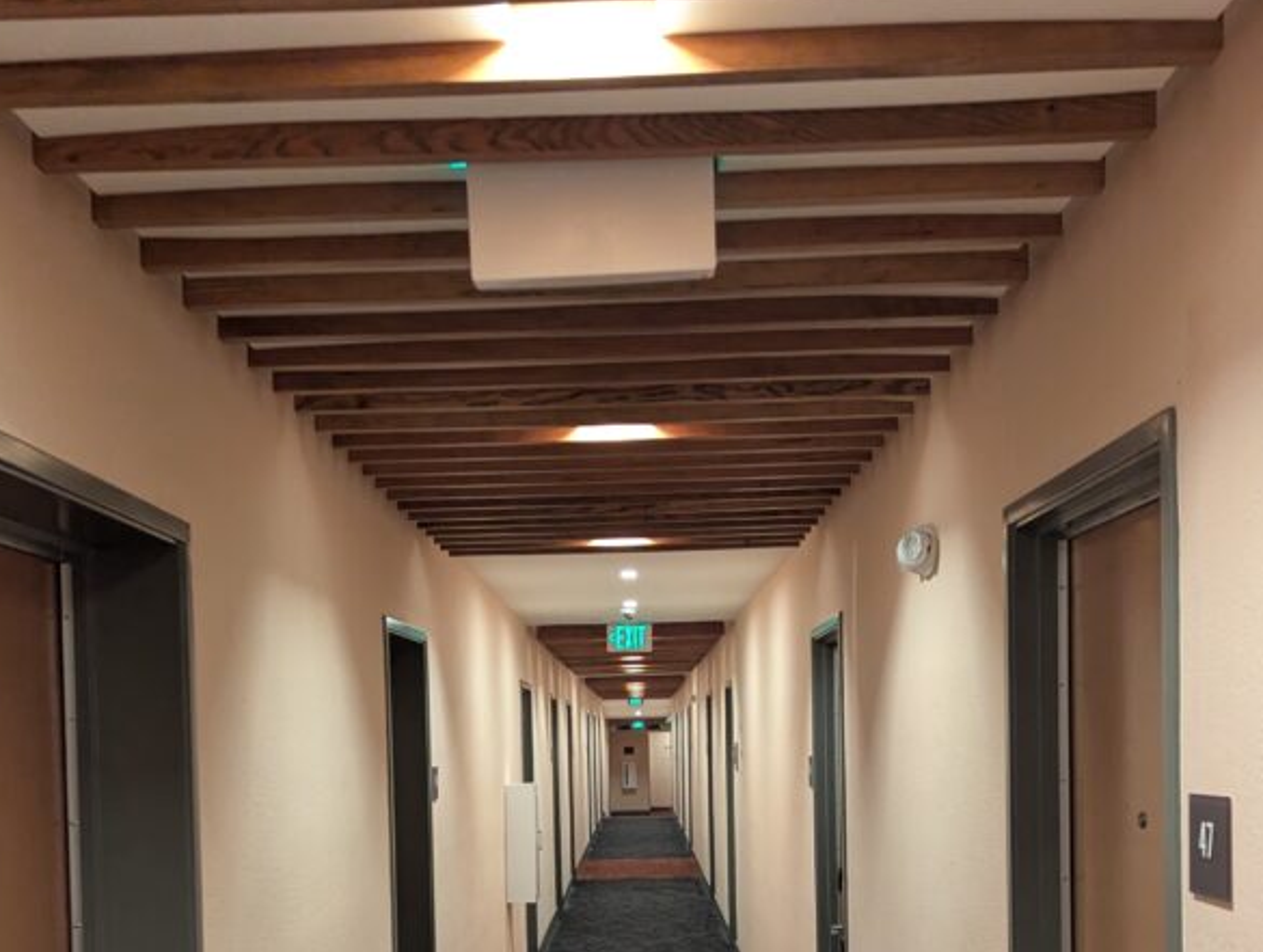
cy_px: 785
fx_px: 1535
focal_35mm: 42
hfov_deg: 44.7
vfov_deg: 33.3
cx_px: 587
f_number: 1.85
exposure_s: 1/120
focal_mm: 6.81
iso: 904
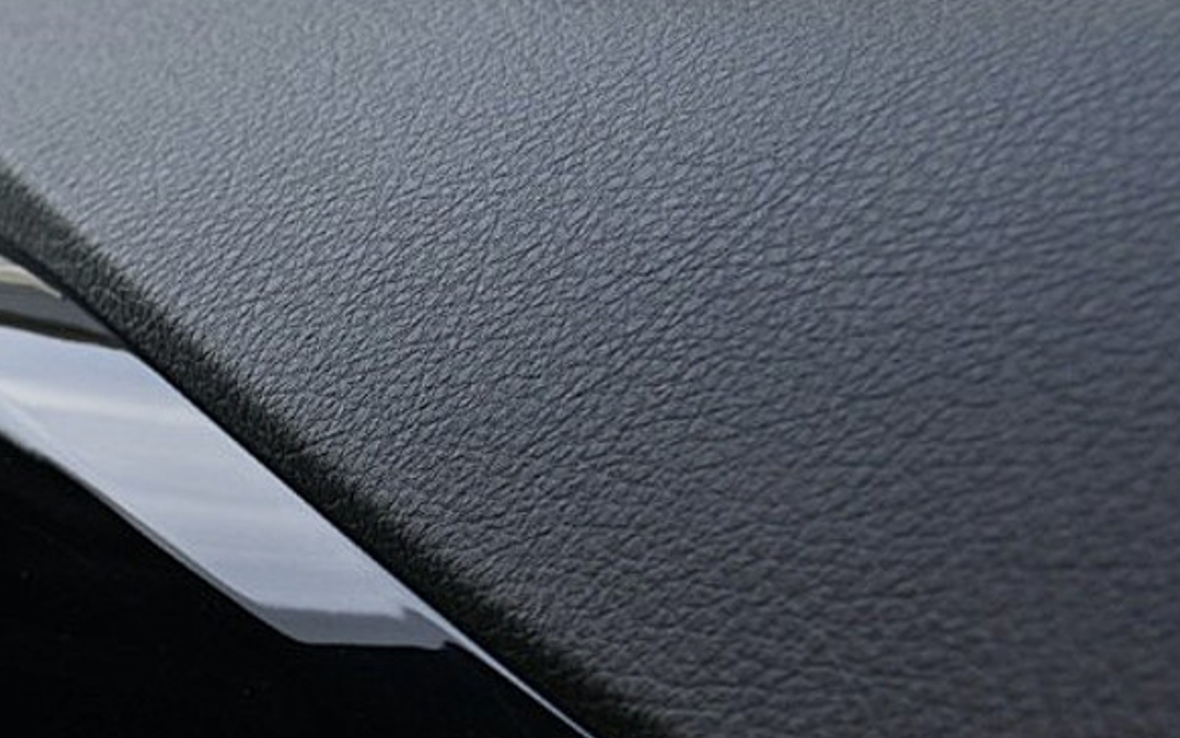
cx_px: -134
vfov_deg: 12.7
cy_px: 557
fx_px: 3312
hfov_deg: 19.3
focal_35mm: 103
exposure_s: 1/60
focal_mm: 28
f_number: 8
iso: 450
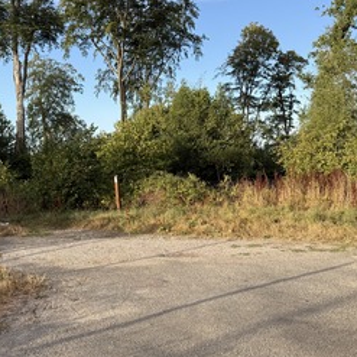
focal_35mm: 43
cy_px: 200
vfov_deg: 39.1
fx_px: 502
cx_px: 149
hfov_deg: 39.1
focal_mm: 6.76
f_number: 1.78
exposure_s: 1/1106
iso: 80
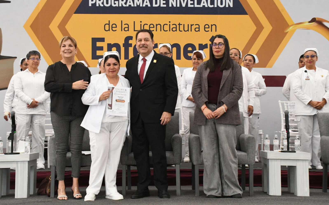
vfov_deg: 22.0
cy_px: 96
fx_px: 529
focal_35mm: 59
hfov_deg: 34.5
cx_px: 164
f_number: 13
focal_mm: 38
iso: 4000
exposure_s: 1/125
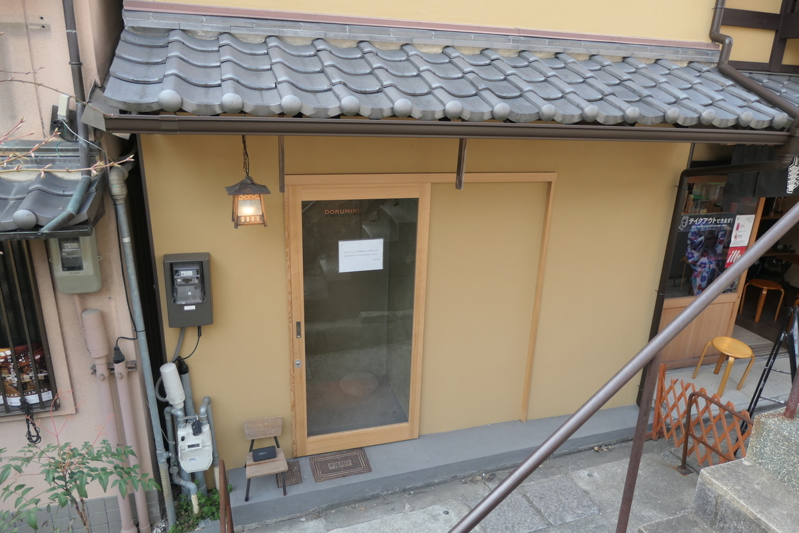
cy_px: 266
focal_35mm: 24
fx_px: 533
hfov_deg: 73.7
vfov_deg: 53.1
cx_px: 400
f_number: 3.3
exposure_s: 1/200
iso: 200
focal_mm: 8.8
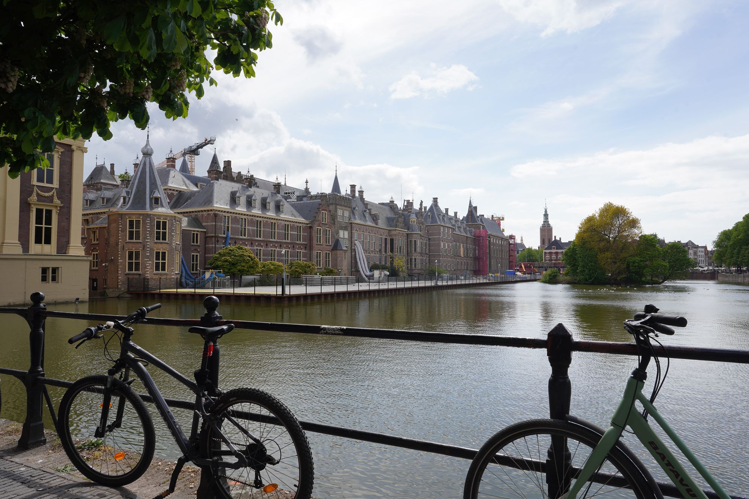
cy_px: 250
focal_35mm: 24
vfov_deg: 53.1
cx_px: 374
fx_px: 499
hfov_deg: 73.7
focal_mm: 24
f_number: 14
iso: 100
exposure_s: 1/100
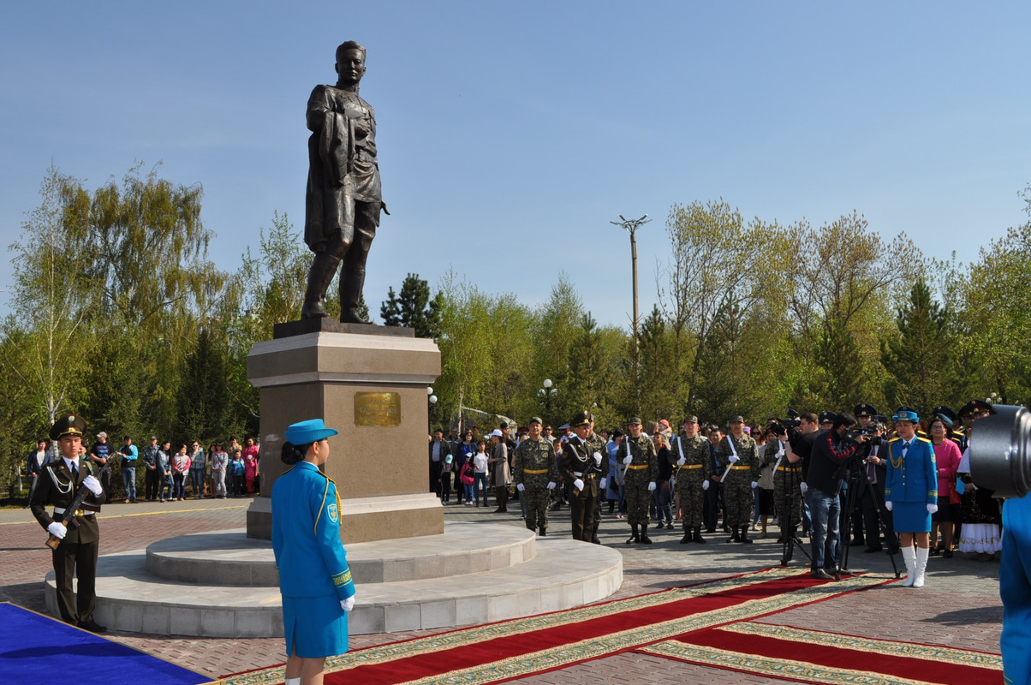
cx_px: 516
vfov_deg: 36.8
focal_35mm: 36
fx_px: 1030
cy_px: 342
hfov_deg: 53.2
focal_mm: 24
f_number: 14
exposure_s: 1/200
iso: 200
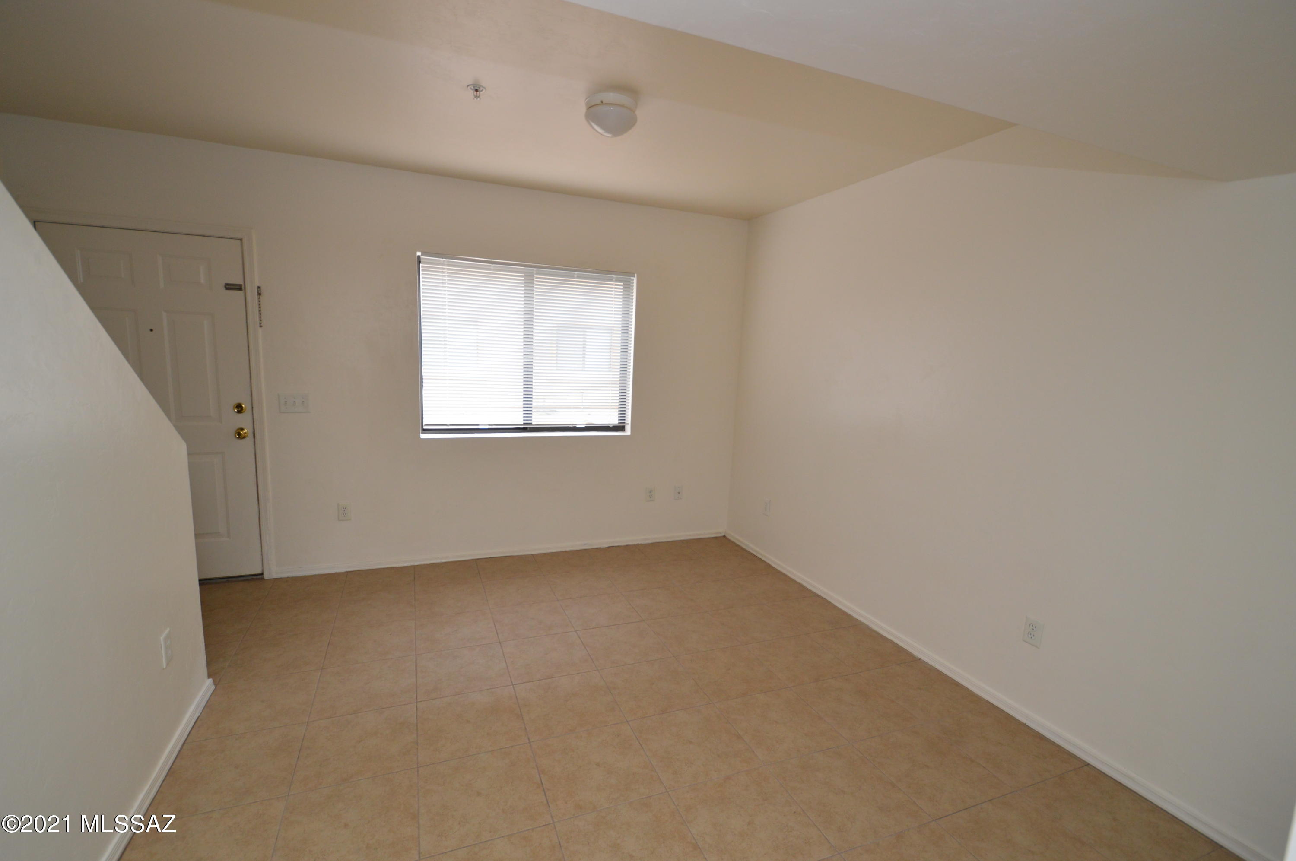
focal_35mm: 15
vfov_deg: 77.2
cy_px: 430
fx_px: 539
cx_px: 648
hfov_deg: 100.4
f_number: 3.5
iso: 450
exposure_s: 1/60
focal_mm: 10
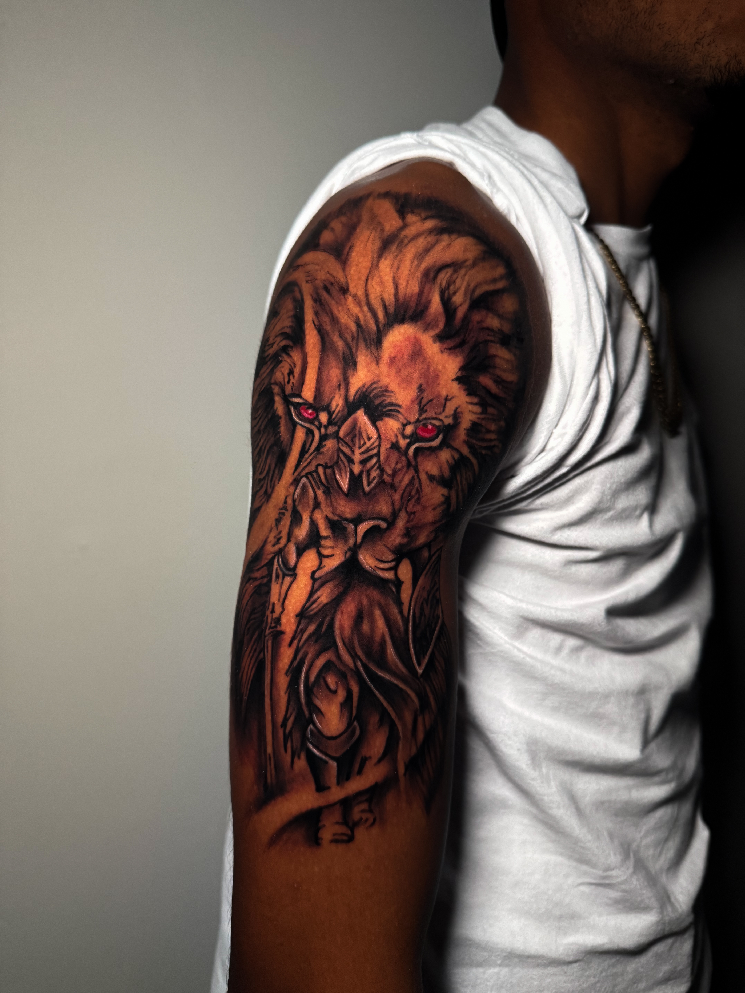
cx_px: 372
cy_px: 496
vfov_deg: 71.6
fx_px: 689
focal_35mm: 24
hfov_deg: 56.8
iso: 640
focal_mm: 6.76
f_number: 1.8
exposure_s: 1/60
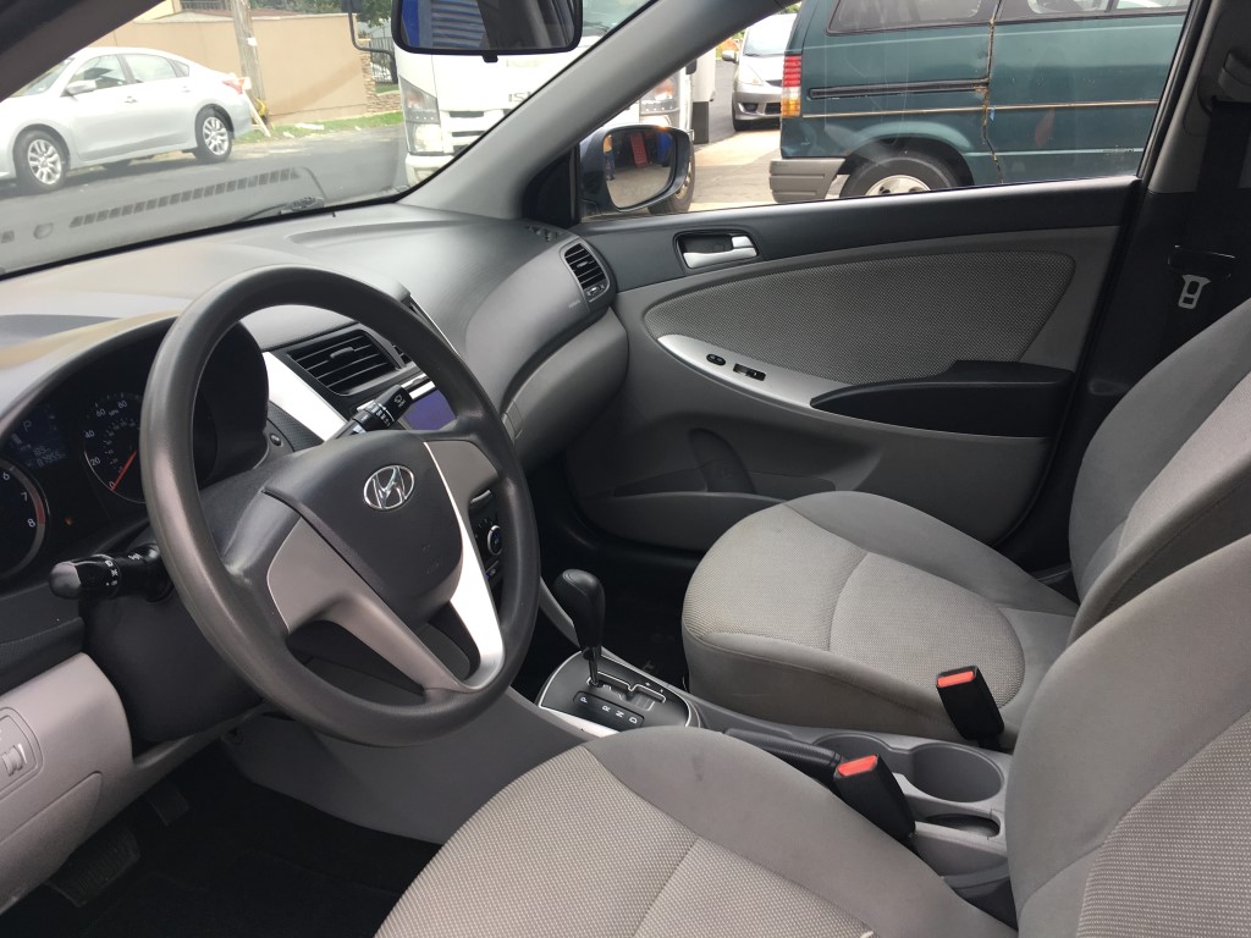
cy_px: 469
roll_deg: +2.2
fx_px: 1048
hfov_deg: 61.7
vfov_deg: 48.2
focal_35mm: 29
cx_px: 626
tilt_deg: -22.7
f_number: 2.2
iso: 25
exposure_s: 1/127
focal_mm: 4.15
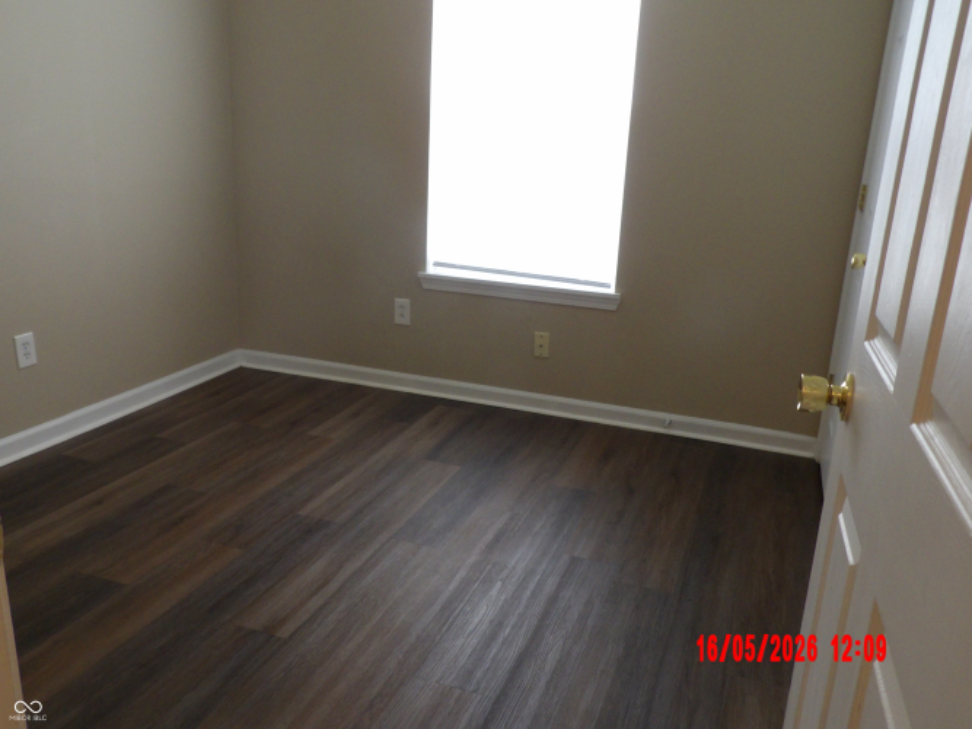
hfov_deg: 63.5
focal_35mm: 28
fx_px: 786
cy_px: 364
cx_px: 486
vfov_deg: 49.7
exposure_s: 1/17
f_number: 3.4
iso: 366
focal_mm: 5
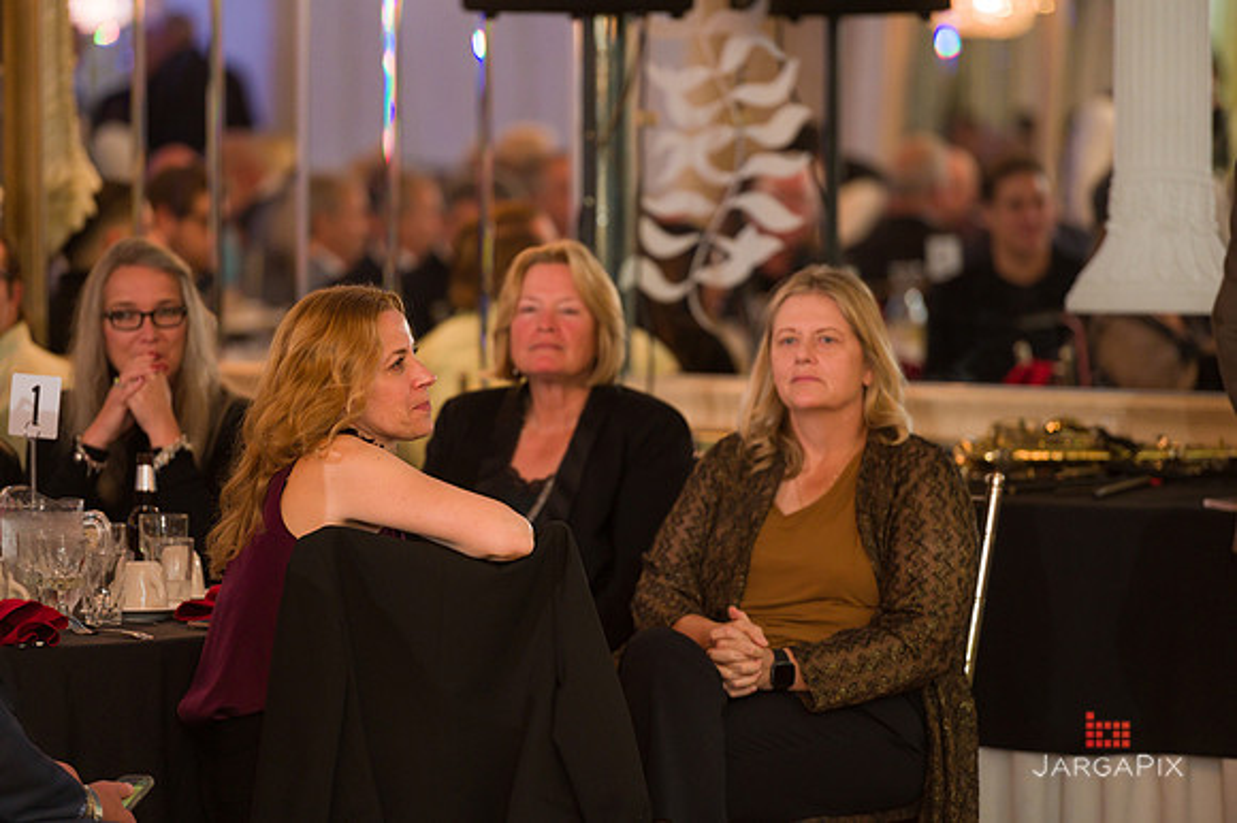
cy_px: 412
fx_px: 6868
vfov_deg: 6.9
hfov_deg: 10.3
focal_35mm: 200
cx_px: 618
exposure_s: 1/125
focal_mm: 200
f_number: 3.2
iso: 1600
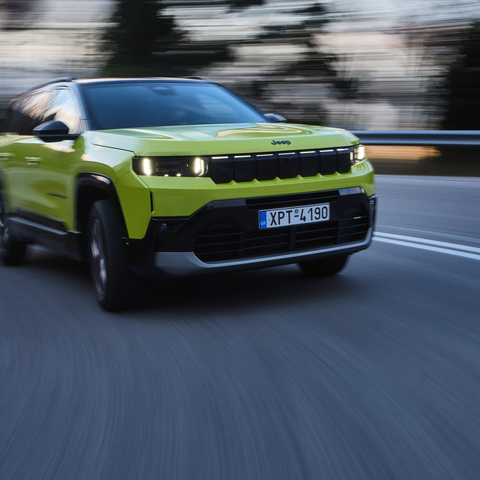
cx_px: 241
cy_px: 171
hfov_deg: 34.7
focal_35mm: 49
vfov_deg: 34.4
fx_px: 769
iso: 125
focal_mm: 18.2
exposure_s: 1/6
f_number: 18
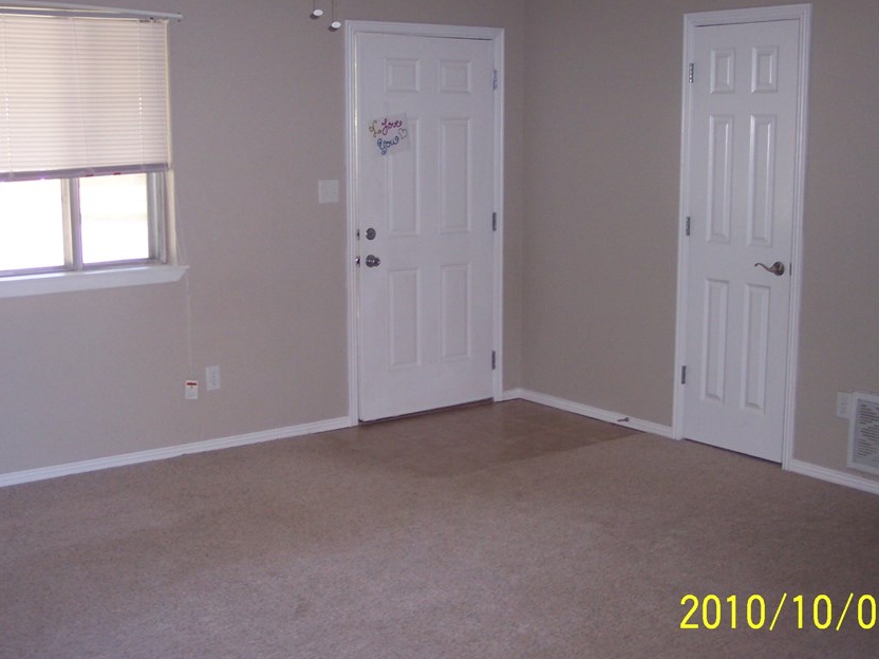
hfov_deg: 39.6
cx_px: 416
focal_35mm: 48
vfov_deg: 30.3
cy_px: 314
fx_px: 1219
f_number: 2.8
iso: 140
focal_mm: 8
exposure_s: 1/60
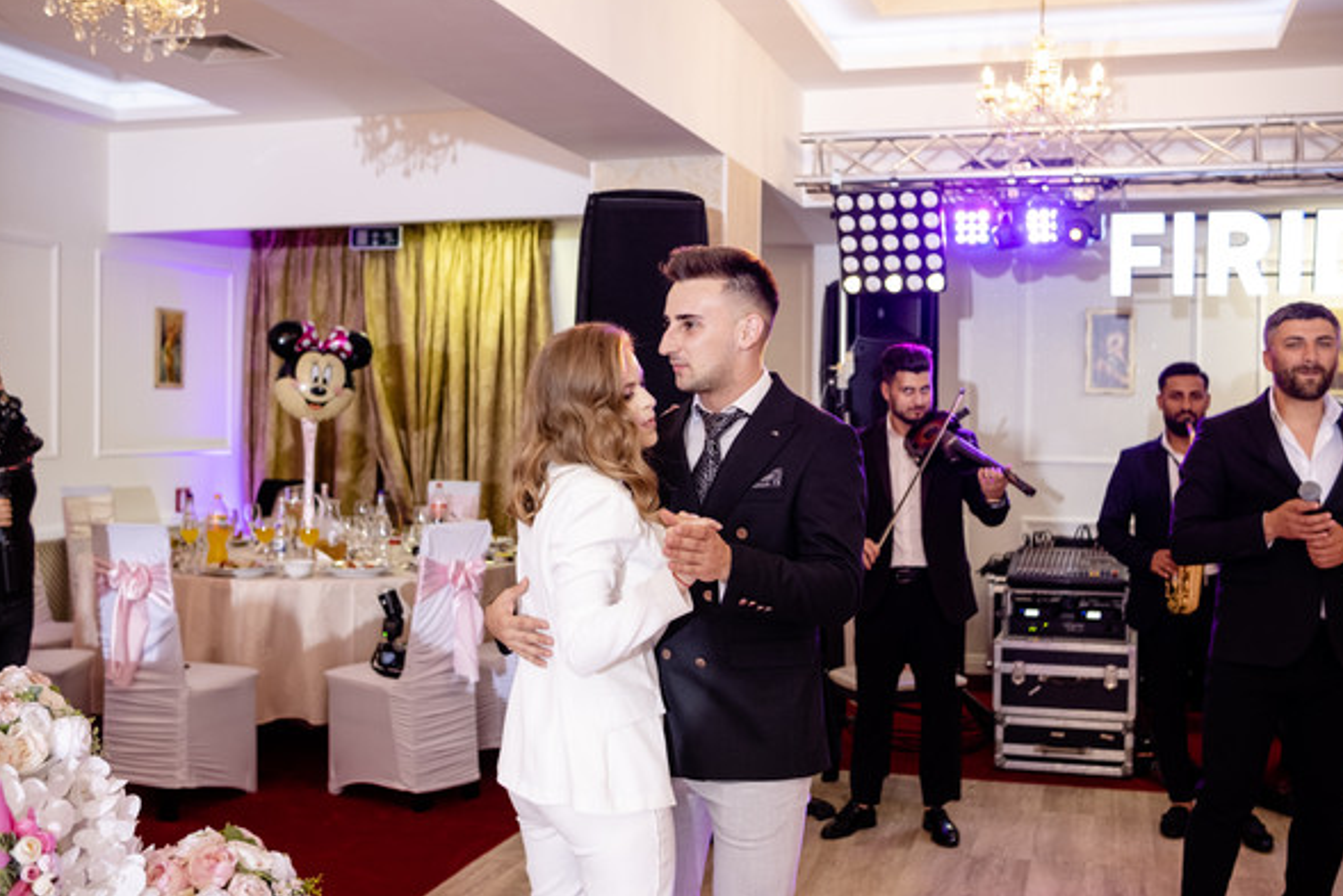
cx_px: 684
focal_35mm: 38
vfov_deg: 35.1
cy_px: 437
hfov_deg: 50.7
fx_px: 1418
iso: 800
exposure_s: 1/200
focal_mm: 23
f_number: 2.5
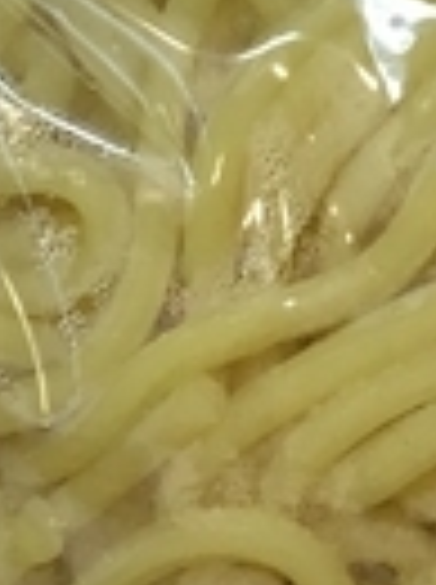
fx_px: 3016
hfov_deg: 8.2
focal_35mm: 179
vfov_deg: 10.0
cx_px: 364
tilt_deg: -75.4
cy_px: -693
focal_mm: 4.15
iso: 40
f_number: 2.2
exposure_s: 1/30
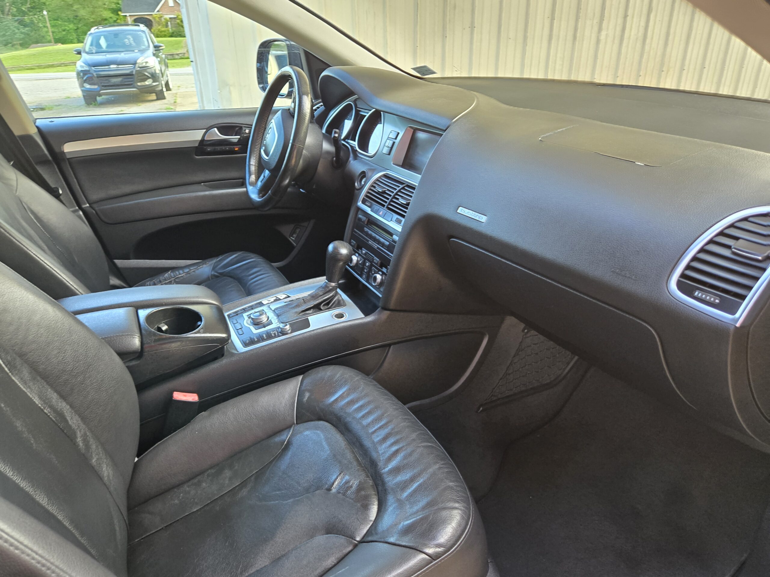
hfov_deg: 73.9
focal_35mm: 23
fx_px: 512
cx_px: 385
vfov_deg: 58.9
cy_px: 288
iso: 250
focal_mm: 5.4
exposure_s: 1/120
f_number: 1.8
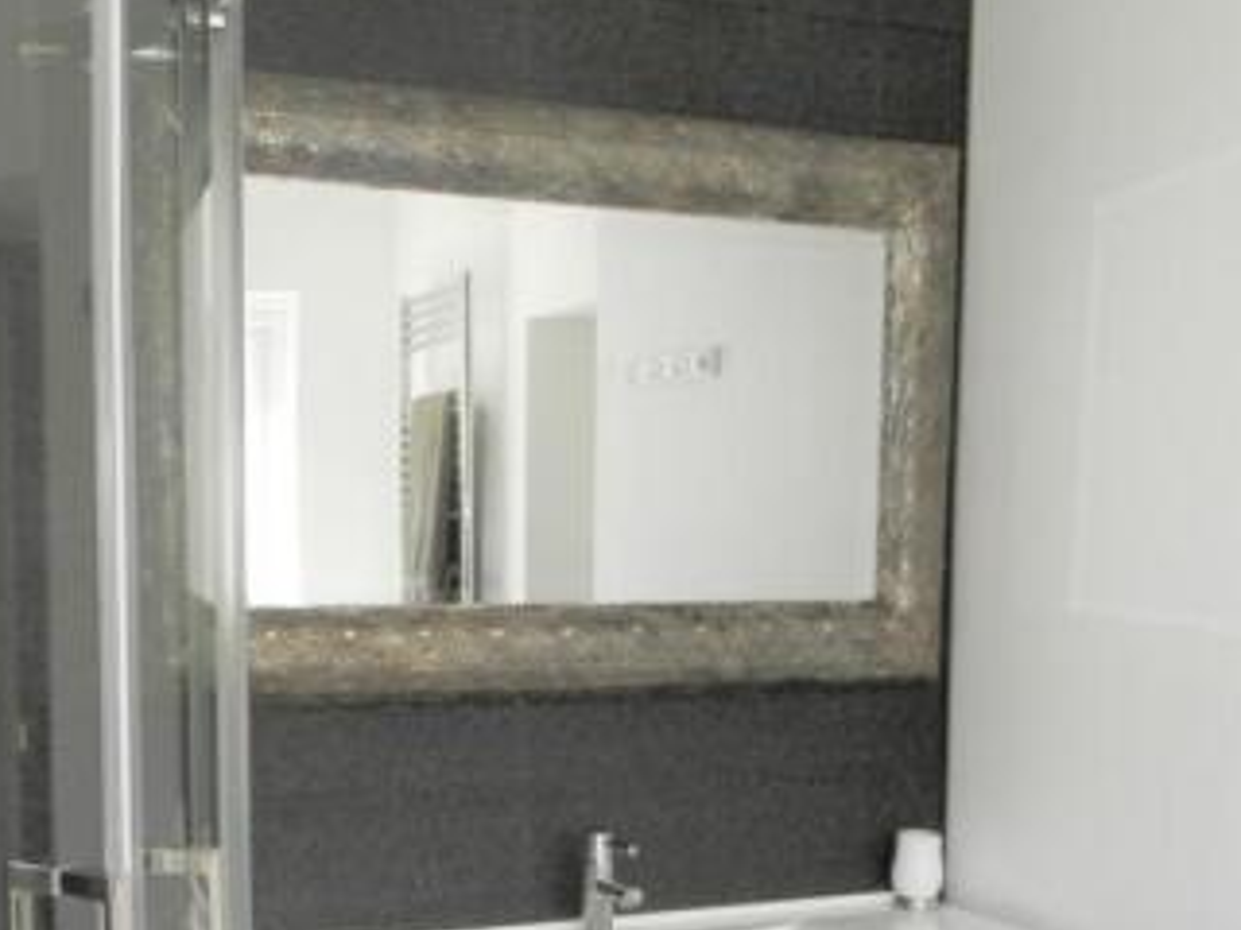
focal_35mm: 51
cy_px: 734
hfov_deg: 37.5
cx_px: 580
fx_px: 1828
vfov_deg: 28.0
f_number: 3.2
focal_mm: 5
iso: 80
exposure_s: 1/30
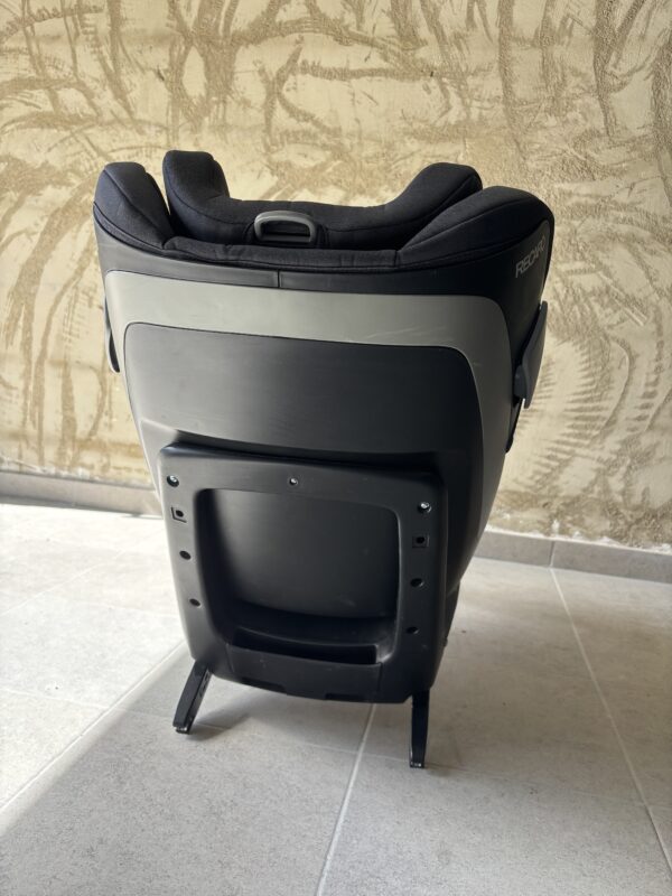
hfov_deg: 53.1
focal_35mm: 26
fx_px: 673
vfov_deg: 67.3
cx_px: 336
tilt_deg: -7.3
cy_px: 448
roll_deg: -4.6
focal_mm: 5.96
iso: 40
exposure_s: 1/223
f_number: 1.6
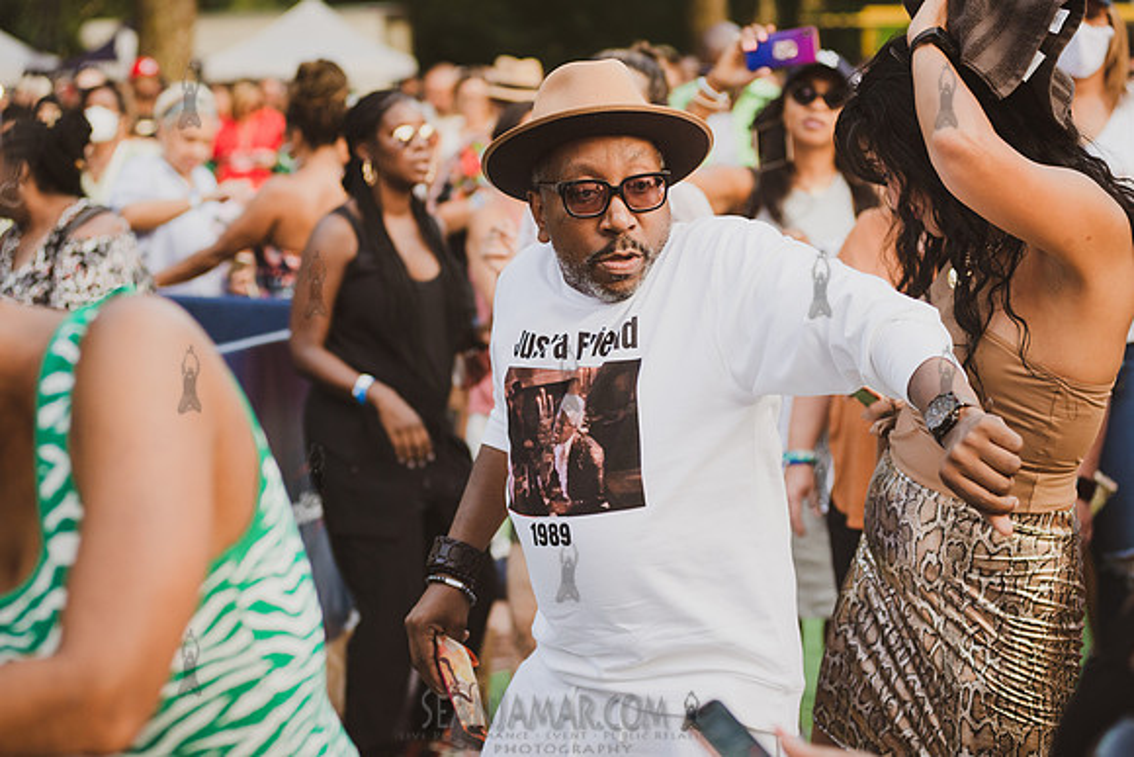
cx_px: 554
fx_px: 2667
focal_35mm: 85
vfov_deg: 16.2
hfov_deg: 24.0
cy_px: 371
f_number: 4.5
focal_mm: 80
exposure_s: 1/500
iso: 1000
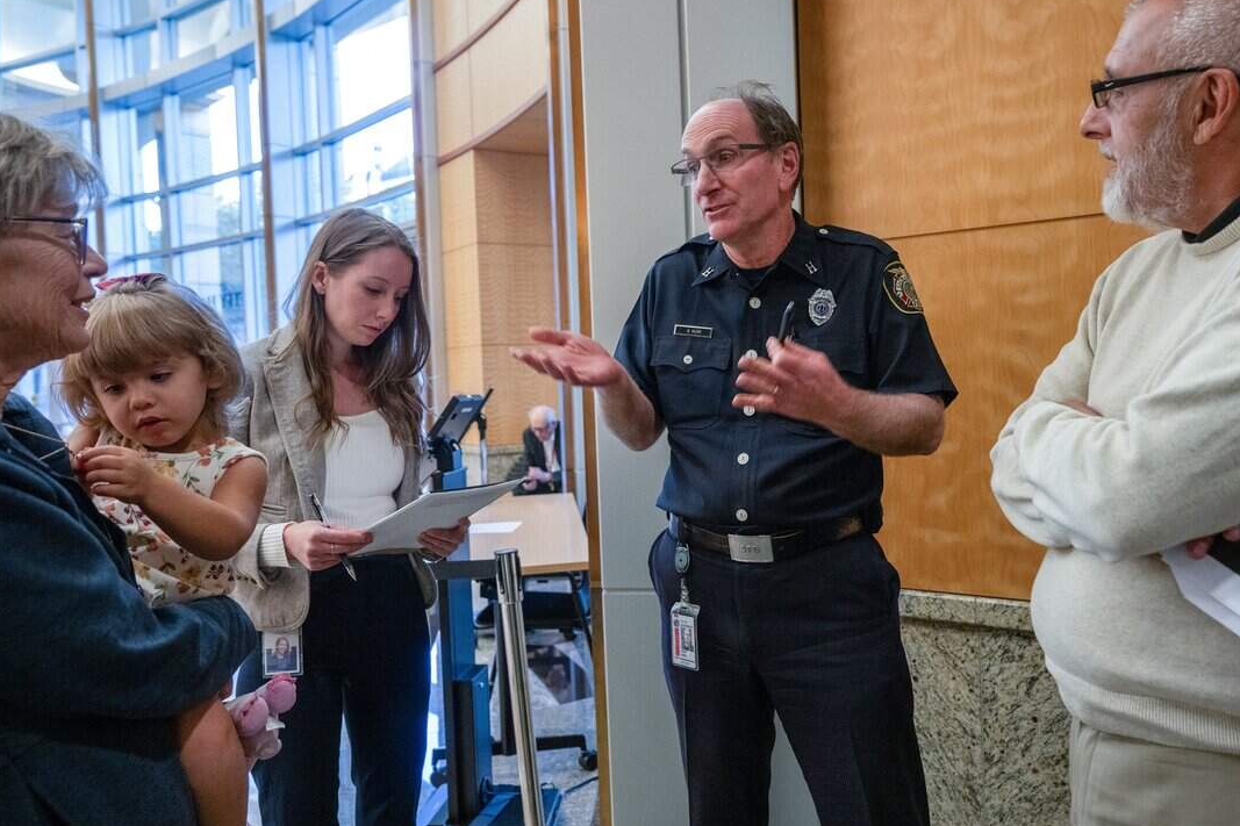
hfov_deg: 67.3
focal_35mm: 27
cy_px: 412
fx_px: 930
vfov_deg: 47.9
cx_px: 655
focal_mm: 24
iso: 2500
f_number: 4
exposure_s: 1/60
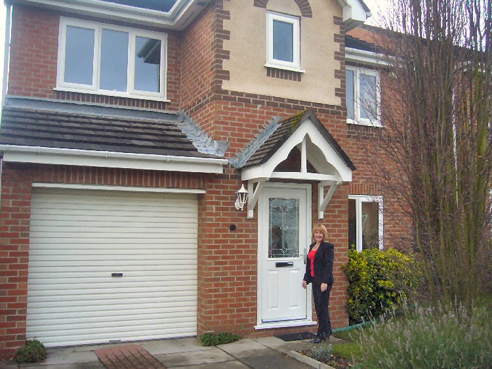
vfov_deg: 40.7
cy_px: 184
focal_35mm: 35
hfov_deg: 52.6
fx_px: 497
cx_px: 246
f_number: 2.8
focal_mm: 5.8
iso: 100
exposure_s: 1/160
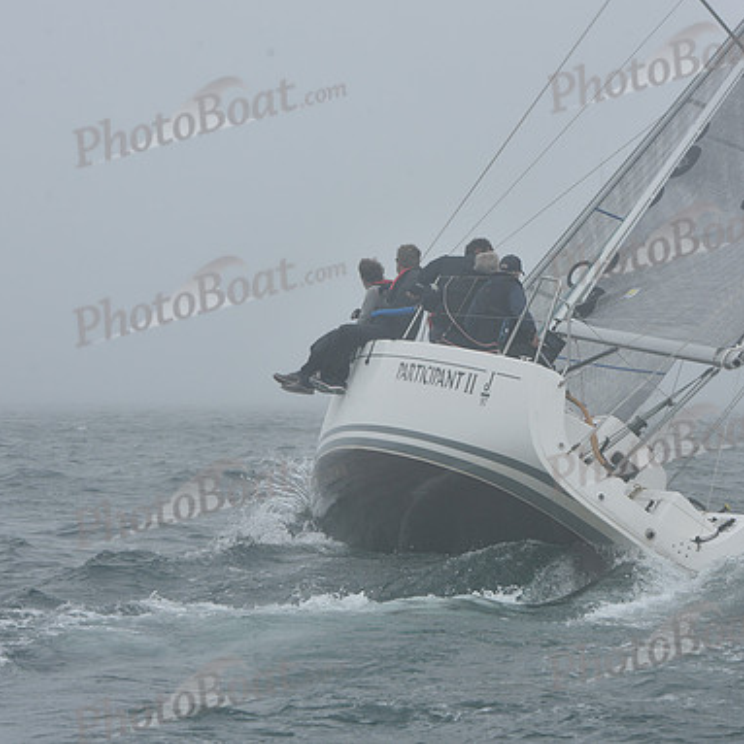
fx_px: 3283
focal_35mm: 135
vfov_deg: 12.9
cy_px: 370
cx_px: 449
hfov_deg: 12.9
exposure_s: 1/800
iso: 250
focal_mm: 105
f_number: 9
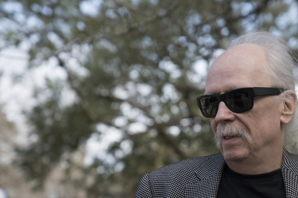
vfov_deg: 12.0
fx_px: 944
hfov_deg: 17.9
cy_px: 138
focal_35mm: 114
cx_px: 183
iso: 3200
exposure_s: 1/8000
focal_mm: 70
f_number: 4
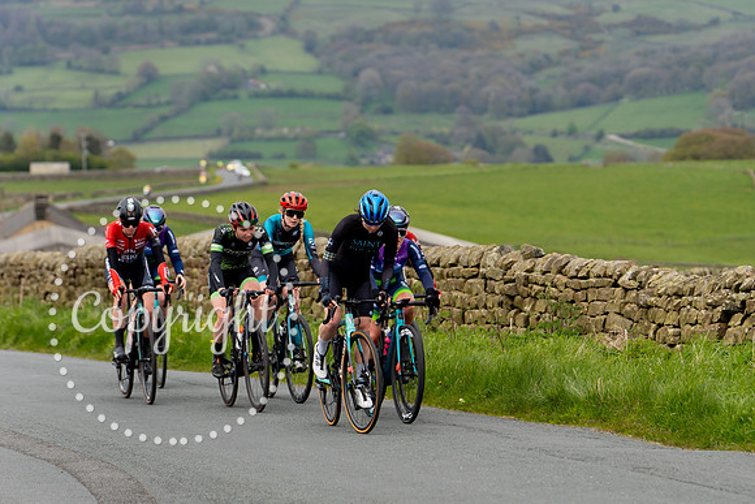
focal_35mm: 183
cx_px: 507
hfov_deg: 11.2
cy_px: 232
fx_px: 3840
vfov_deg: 7.5
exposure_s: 1/640
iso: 200
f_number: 3.5
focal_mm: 136
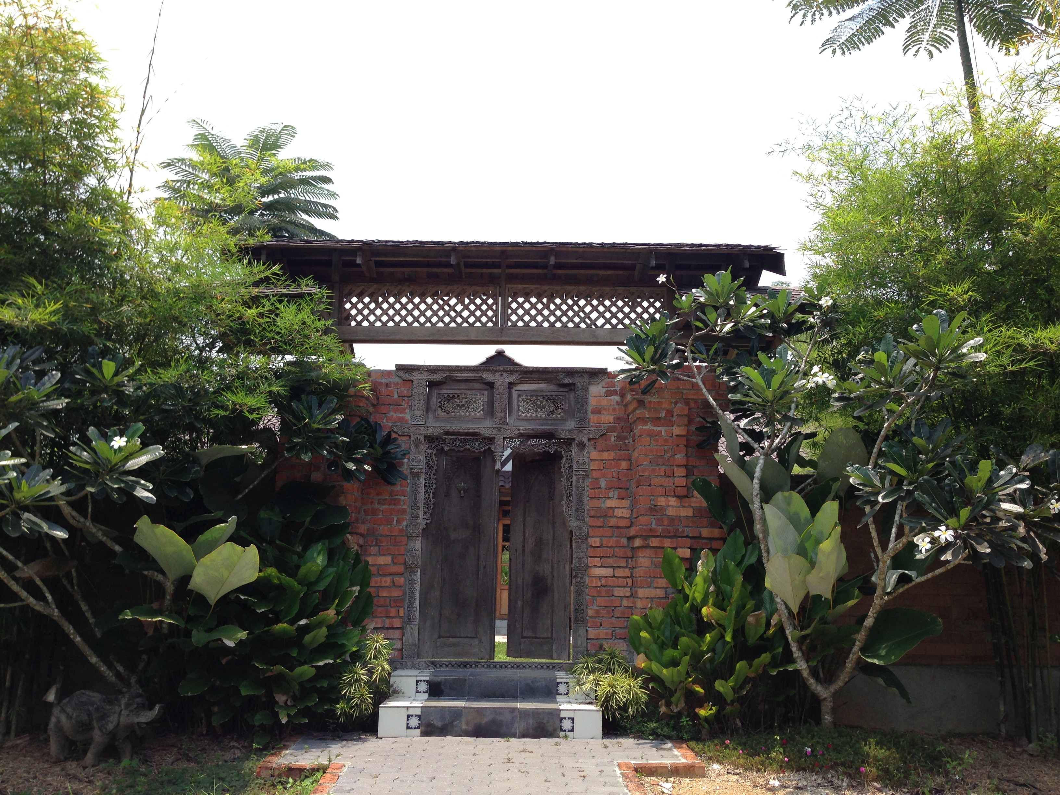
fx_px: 1011
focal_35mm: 33
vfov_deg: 42.9
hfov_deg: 55.4
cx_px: 530
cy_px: 398
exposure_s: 1/889
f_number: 2.4
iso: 50
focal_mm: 4.12
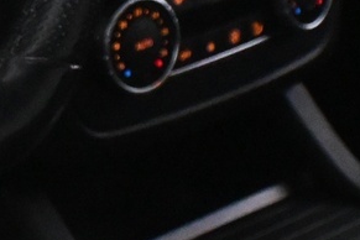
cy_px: -203
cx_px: -207
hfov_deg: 8.7
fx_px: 2294
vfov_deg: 5.9
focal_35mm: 229
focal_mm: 27.5
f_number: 4.5
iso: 6400
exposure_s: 1/60
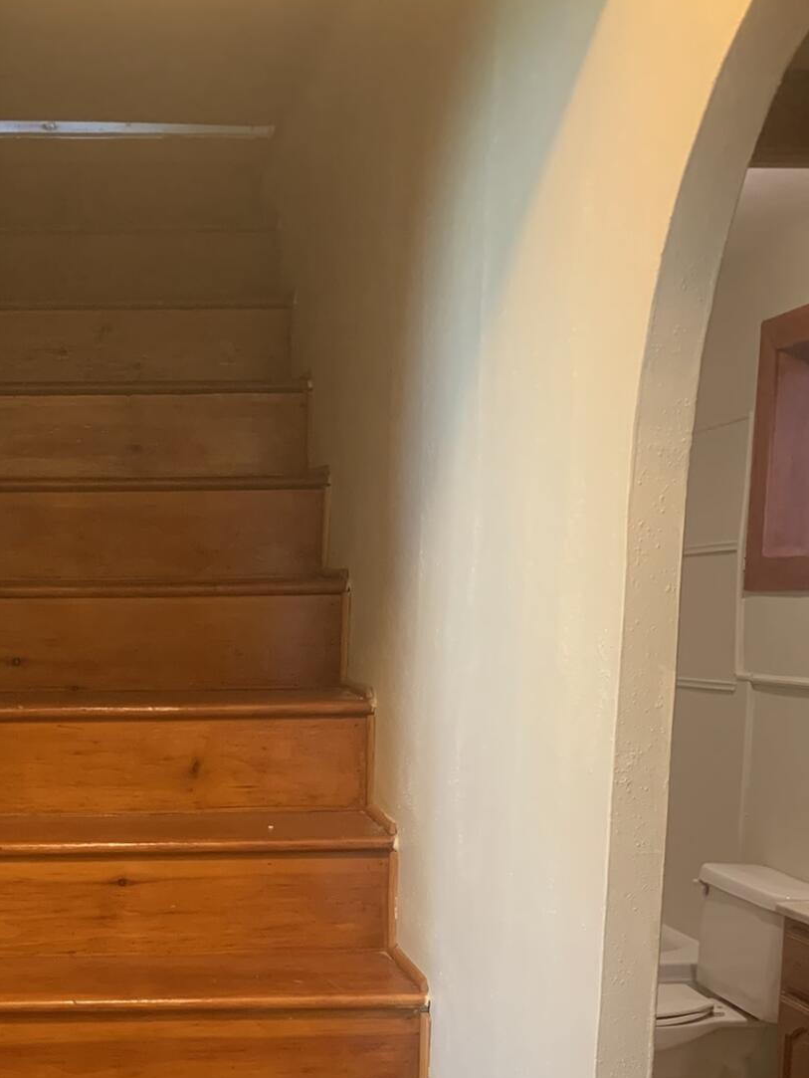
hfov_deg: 29.5
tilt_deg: -10.3
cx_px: 138
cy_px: 892
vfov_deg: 37.9
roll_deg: +1.9
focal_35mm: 48
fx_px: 1495
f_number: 1.8
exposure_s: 1/60
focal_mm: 4.25
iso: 320
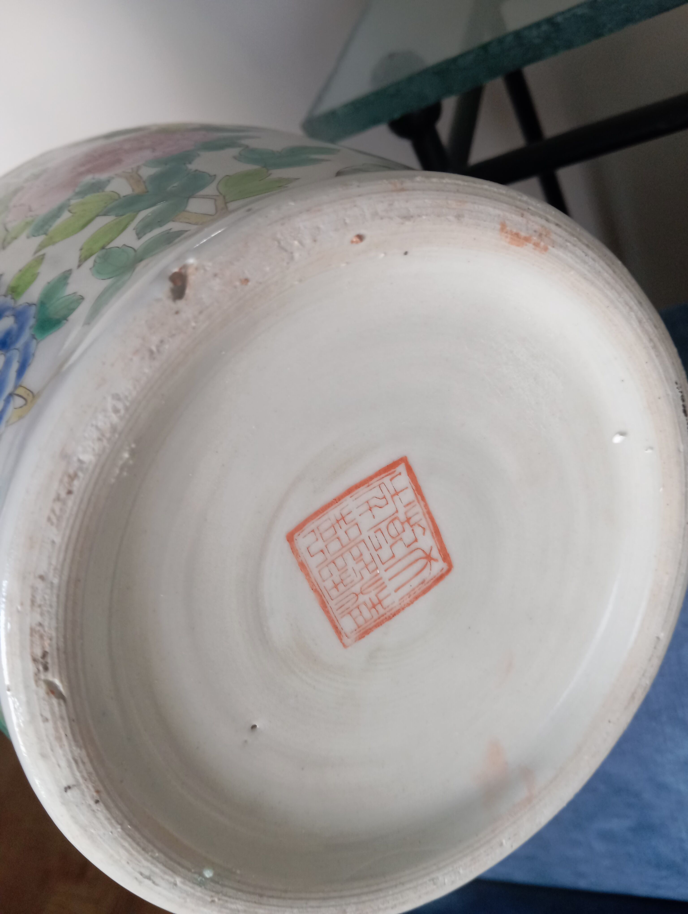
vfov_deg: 63.4
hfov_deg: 49.9
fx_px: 740
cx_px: 344
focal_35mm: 28
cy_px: 457
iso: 303
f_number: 1.8
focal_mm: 4.22
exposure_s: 1/33.3
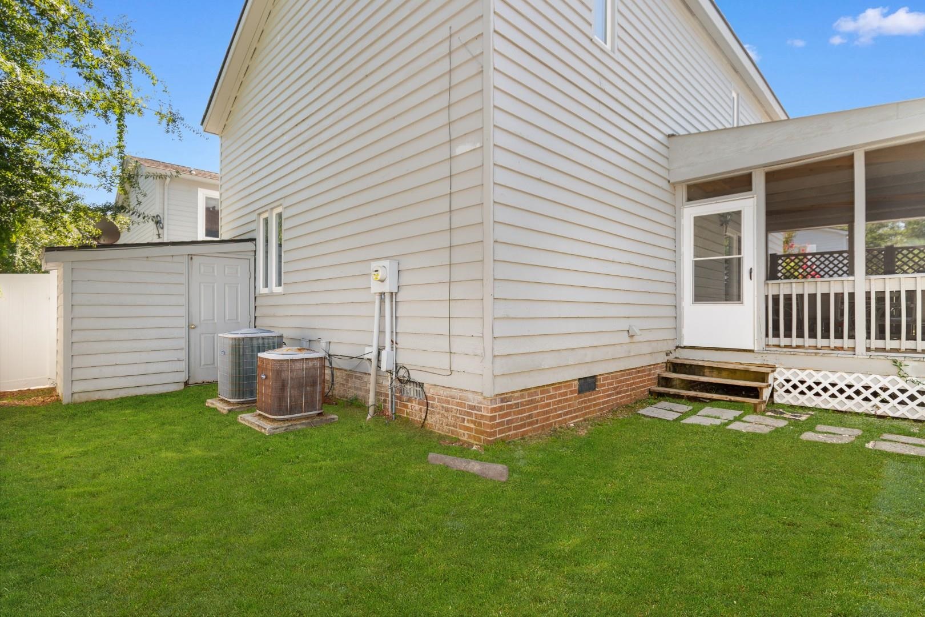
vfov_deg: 70.4
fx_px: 437
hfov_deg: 93.3
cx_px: 462
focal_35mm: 17
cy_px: 308
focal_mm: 11.5
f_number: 5
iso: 100
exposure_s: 1/100
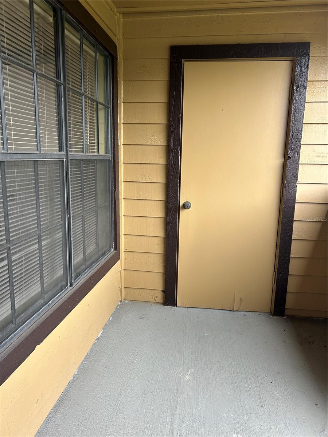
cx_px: 164
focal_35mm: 26
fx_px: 328
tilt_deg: -12.3
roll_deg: -1.4
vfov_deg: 67.3
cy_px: 218
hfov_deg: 53.1
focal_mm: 5.7
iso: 50
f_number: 1.5
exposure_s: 1/121
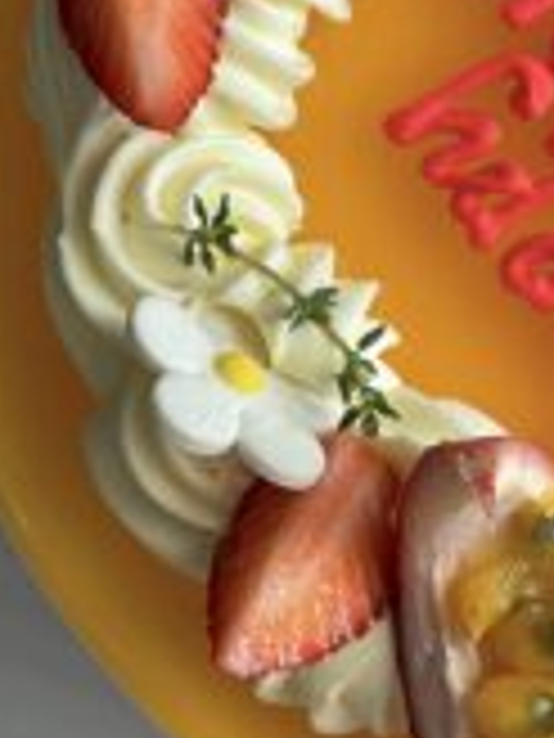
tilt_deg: -82.5
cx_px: 522
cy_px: 230
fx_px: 2710
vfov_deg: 15.5
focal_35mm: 127
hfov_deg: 11.6
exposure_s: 1/99
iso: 64
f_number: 2
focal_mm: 6
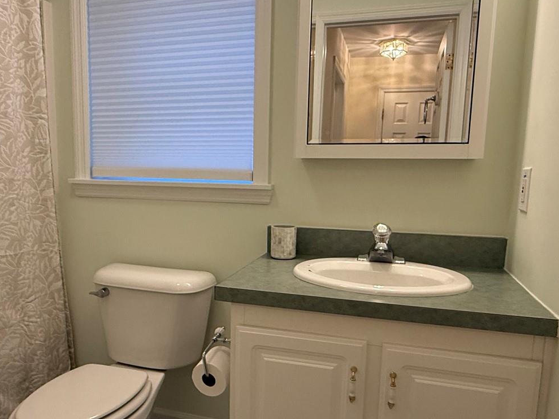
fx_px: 468
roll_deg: -2.3
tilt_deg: -9.4
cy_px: 238
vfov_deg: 48.1
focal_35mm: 29
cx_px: 246
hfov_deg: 61.5
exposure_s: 1/120
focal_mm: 2.22
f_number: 2.2
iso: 320
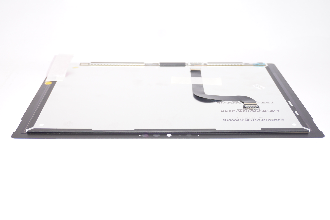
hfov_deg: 42.4
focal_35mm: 46
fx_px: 426
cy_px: 110
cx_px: 165
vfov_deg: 28.9
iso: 160
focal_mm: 31
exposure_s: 1/160
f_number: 5
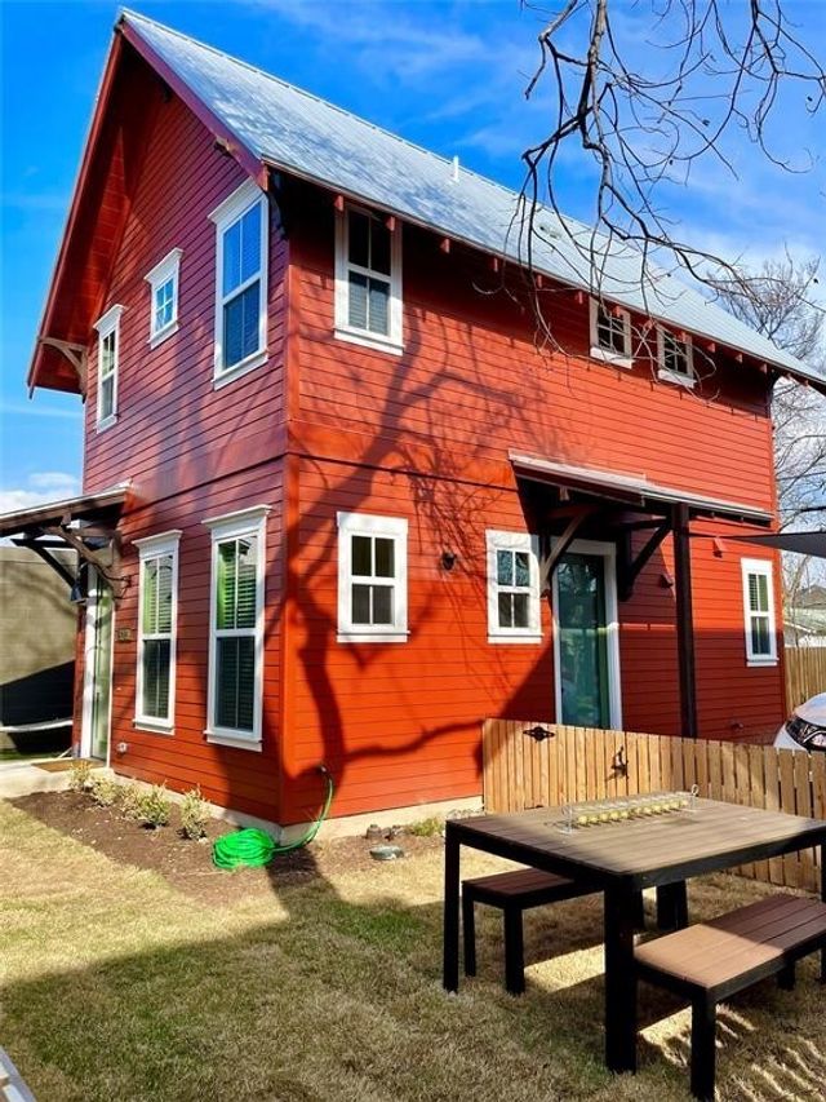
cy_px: 551
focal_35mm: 26
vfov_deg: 67.3
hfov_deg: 53.1
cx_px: 413
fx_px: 827
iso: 32
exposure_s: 1/2012
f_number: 1.6
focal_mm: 5.1
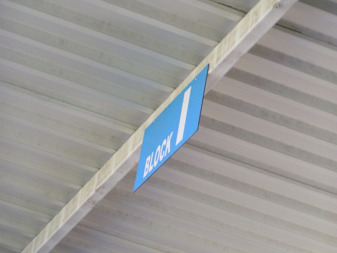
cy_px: 126
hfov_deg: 12.0
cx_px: 168
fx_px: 1597
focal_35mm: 164
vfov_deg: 9.1
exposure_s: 1/125
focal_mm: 25.1
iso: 200
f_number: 3.5
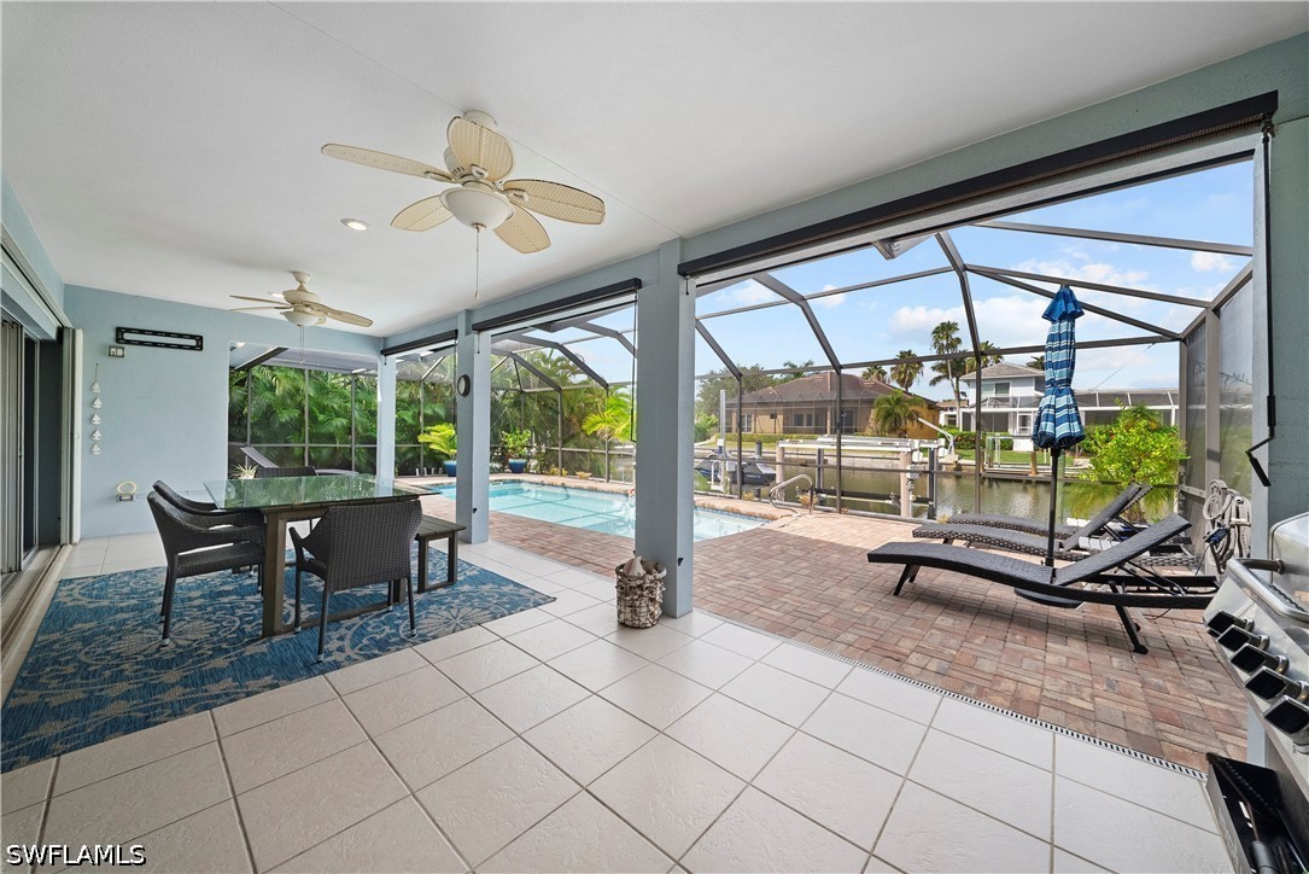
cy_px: 437
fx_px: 436
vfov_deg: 90.0
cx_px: 654
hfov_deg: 112.6
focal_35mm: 12
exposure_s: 1/160
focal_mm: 12
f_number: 11
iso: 2000
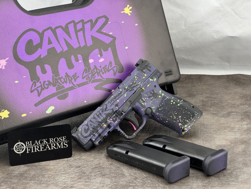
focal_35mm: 77
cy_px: 94
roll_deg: -1.1
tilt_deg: -24.7
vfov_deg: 19.1
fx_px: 558
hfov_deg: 25.3
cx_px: 126
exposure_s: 1/120
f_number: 2.8
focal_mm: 9
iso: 100
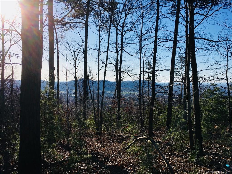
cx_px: 116
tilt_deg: -2.2
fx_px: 194
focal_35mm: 29
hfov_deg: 61.7
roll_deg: -1.5
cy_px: 87
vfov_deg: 48.2
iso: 25
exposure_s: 1/2262
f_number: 2.2
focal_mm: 4.15
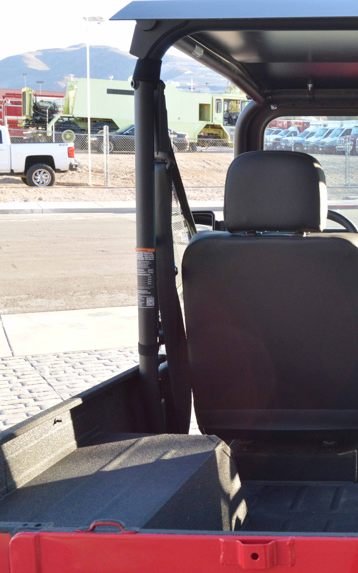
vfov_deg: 37.7
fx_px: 840
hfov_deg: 22.2
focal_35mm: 54
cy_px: 285
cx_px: 429
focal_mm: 23
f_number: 11
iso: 800
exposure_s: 1/100
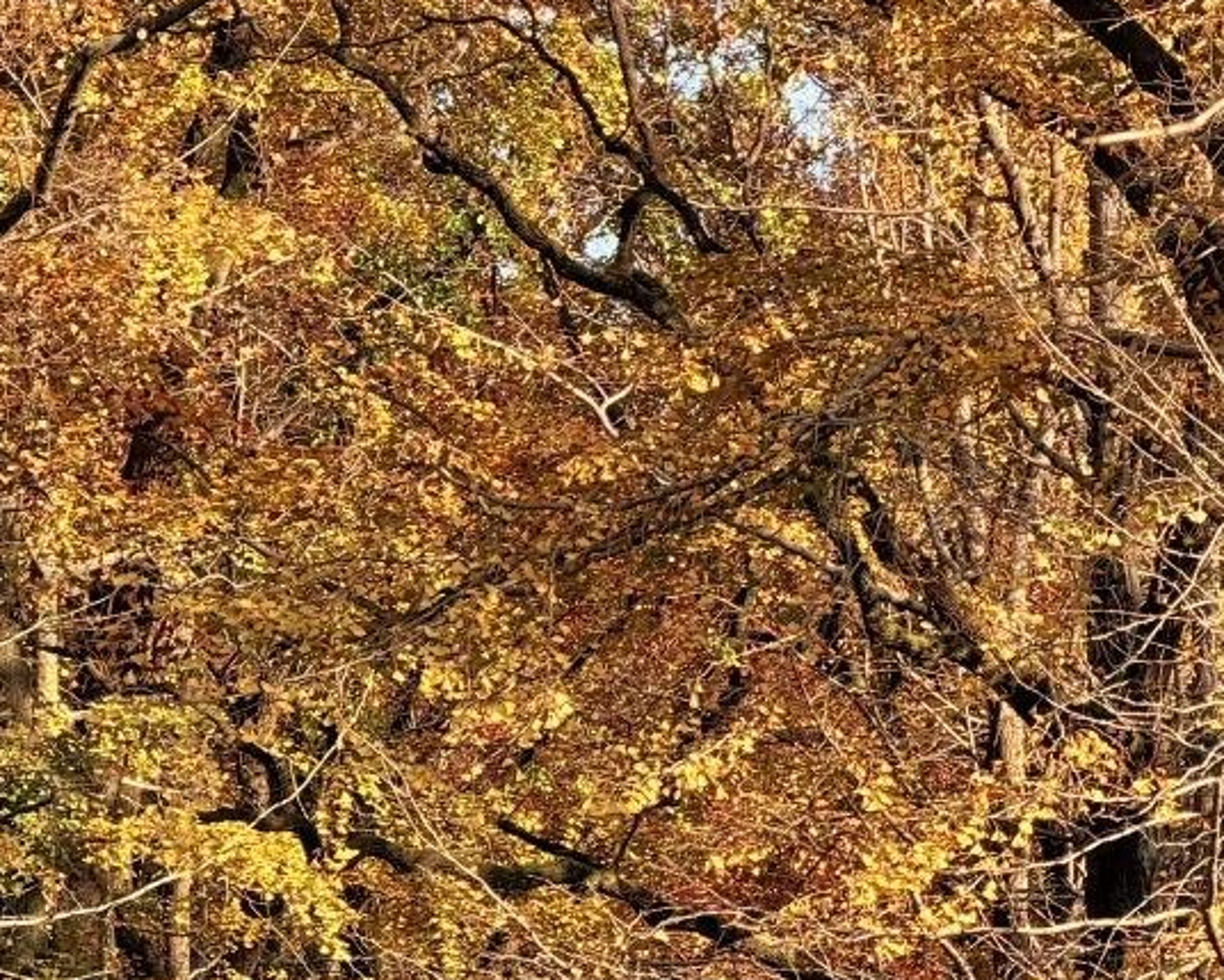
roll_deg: +0.1
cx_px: 575
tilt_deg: +5.6
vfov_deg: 5.9
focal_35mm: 262
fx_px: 9493
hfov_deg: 7.4
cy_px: 393
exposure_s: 1/210
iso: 50
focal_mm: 16.89
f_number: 2.8
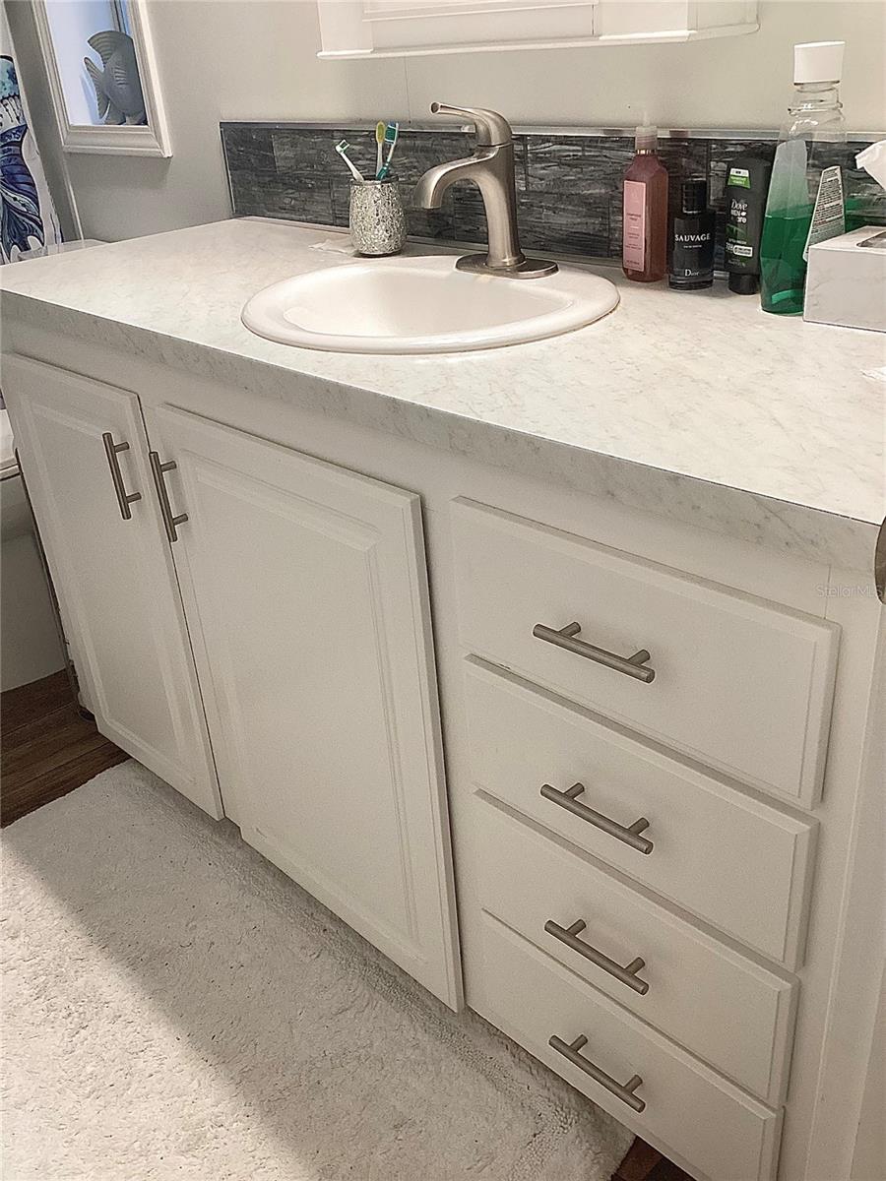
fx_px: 1058
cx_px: 443
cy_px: 590
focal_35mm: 31
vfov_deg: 58.4
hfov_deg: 45.4
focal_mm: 3.3
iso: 125
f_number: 2.4
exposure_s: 1/60
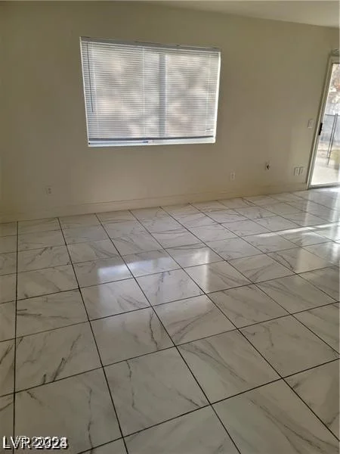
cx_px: 170
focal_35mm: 25
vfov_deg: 69.4
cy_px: 227
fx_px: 327
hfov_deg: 54.9
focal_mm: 7
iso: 50
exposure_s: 1/120
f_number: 1.8
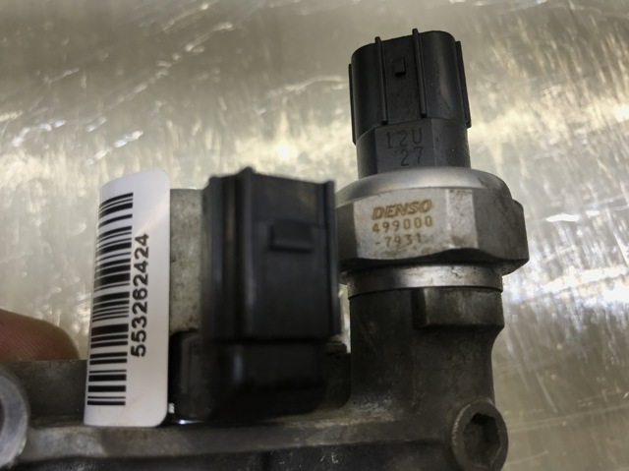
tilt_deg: -73.4
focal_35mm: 28
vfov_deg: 49.7
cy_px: 236
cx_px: 314
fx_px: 508
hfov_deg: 63.5
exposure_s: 1/166
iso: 20
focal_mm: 3.99
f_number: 1.8
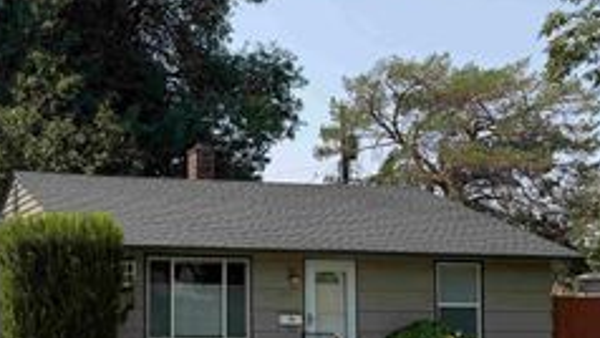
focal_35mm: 55
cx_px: 28
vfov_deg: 21.5
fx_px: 875
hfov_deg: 35.0
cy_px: 281
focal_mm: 6.76
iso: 80
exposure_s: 1/4405
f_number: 1.78
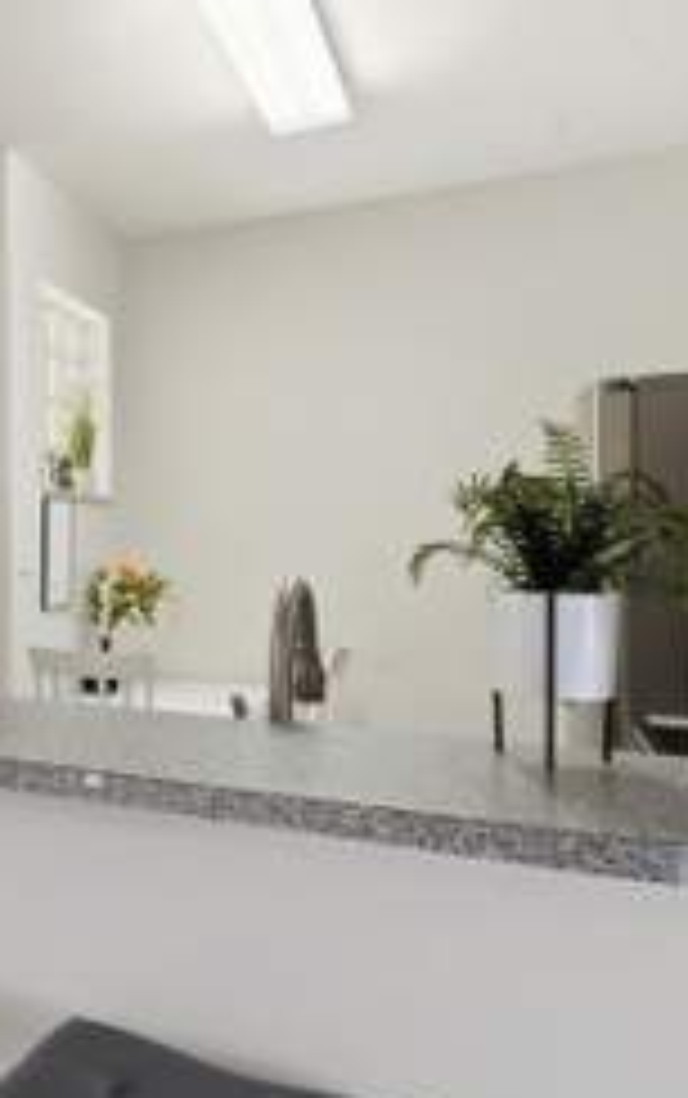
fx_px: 958
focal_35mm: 32
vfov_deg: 59.6
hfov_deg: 30.2
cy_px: 574
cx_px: -234
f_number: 9
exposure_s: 1/40
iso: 400
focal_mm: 16
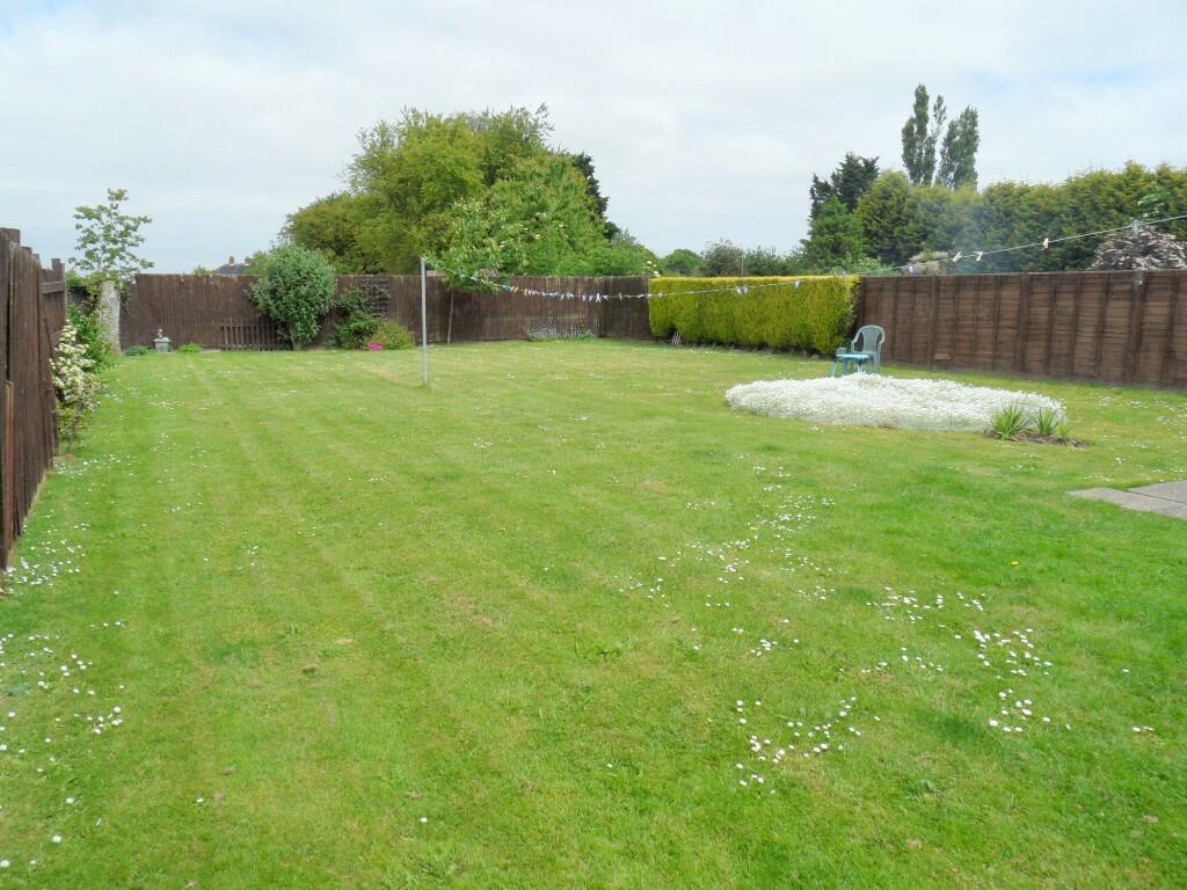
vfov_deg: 56.8
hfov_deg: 71.6
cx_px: 594
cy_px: 445
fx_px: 823
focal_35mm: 24
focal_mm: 3.9
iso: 80
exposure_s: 1/500
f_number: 4.6
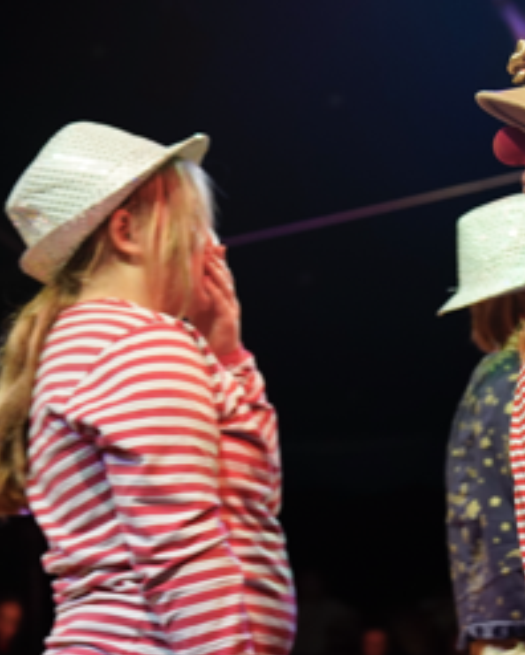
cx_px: 671
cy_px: 529
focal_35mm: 102
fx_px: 1979
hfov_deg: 14.5
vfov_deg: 18.6
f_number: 2.8
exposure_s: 1/160
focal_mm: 42
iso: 2000
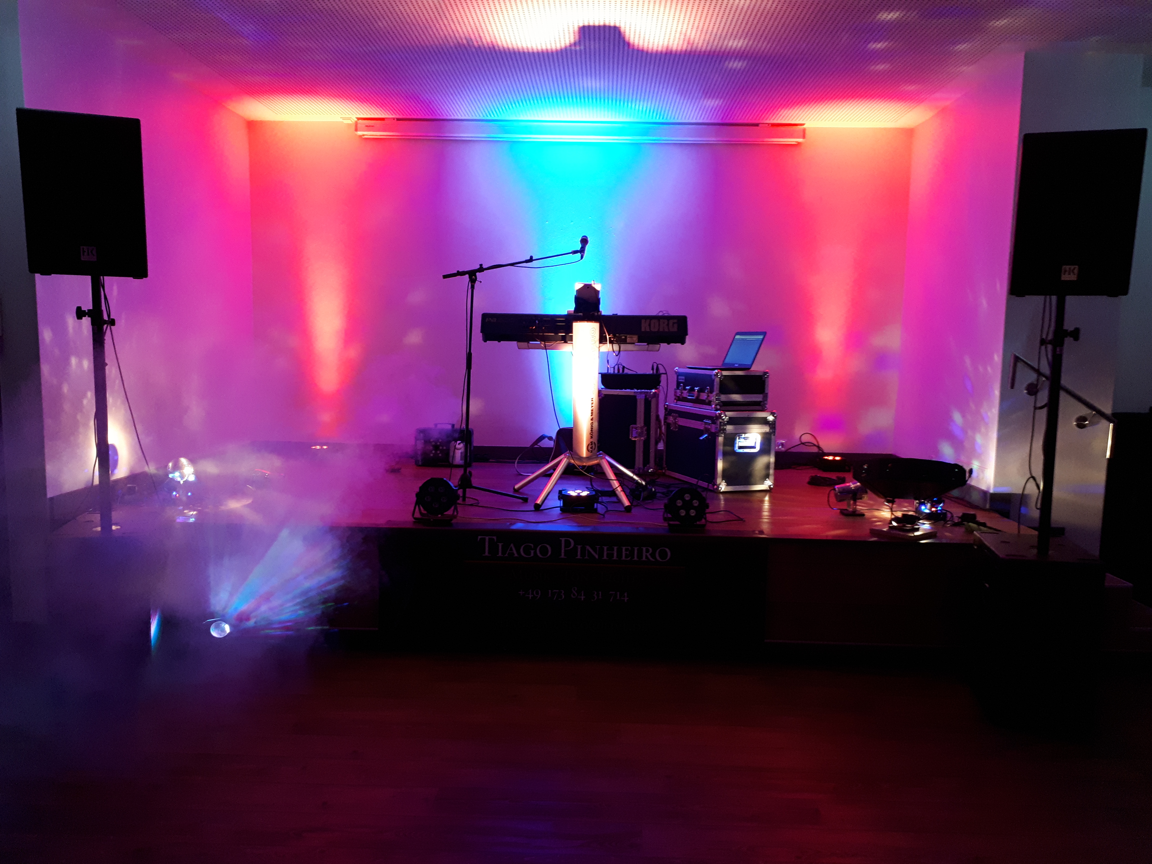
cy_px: 432
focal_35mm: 27
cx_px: 576
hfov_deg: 65.3
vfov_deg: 51.4
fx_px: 899
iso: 250
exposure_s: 1/17
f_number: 1.9
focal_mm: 3.6
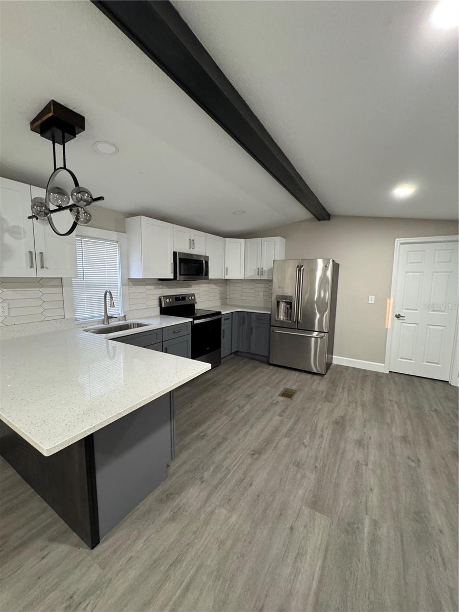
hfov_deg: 85.7
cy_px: 306
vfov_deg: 102.1
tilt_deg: -6.4
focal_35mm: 14
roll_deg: -0.3
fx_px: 248
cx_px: 230
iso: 400
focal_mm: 2.22
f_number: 2.2
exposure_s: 1/60
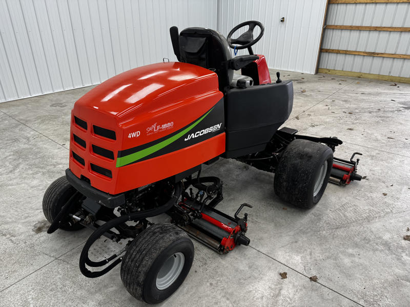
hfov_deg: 71.6
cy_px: 154
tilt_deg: -27.0
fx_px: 284
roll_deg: -1.2
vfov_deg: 56.8
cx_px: 205
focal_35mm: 24
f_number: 1.78
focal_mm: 6.76
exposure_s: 1/120
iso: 100
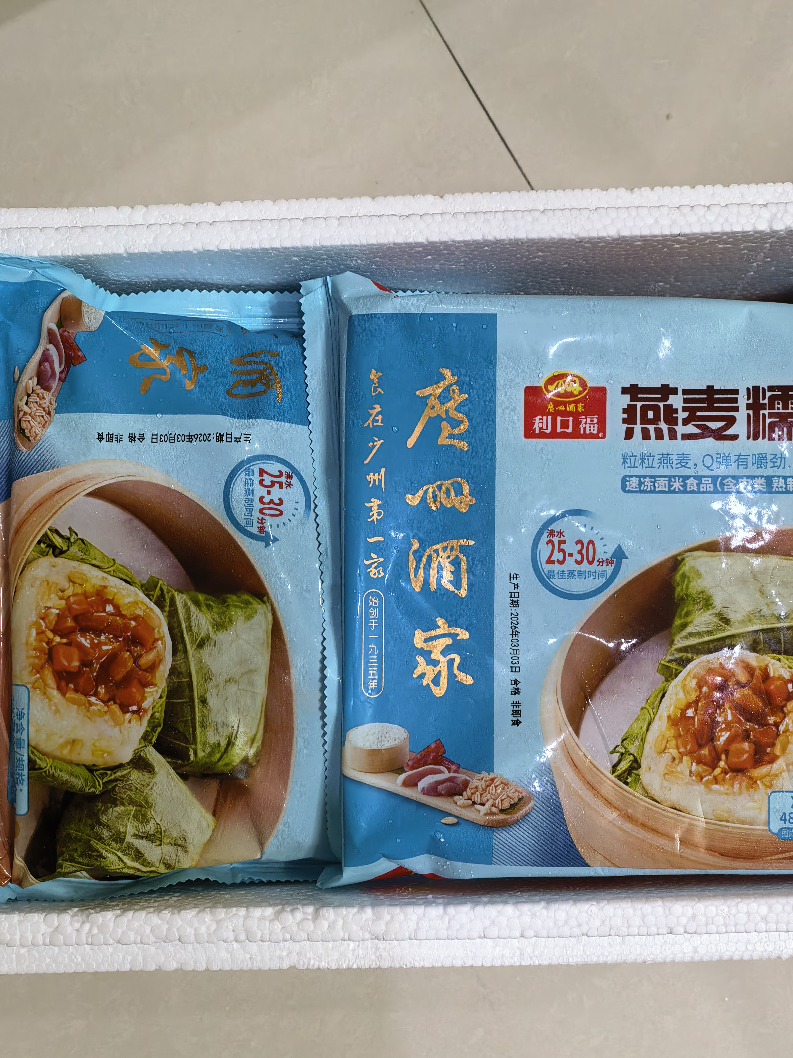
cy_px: 597
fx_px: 1008
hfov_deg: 42.9
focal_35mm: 33
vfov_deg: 55.2
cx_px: 434
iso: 800
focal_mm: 8.5
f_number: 4
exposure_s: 1/33.3
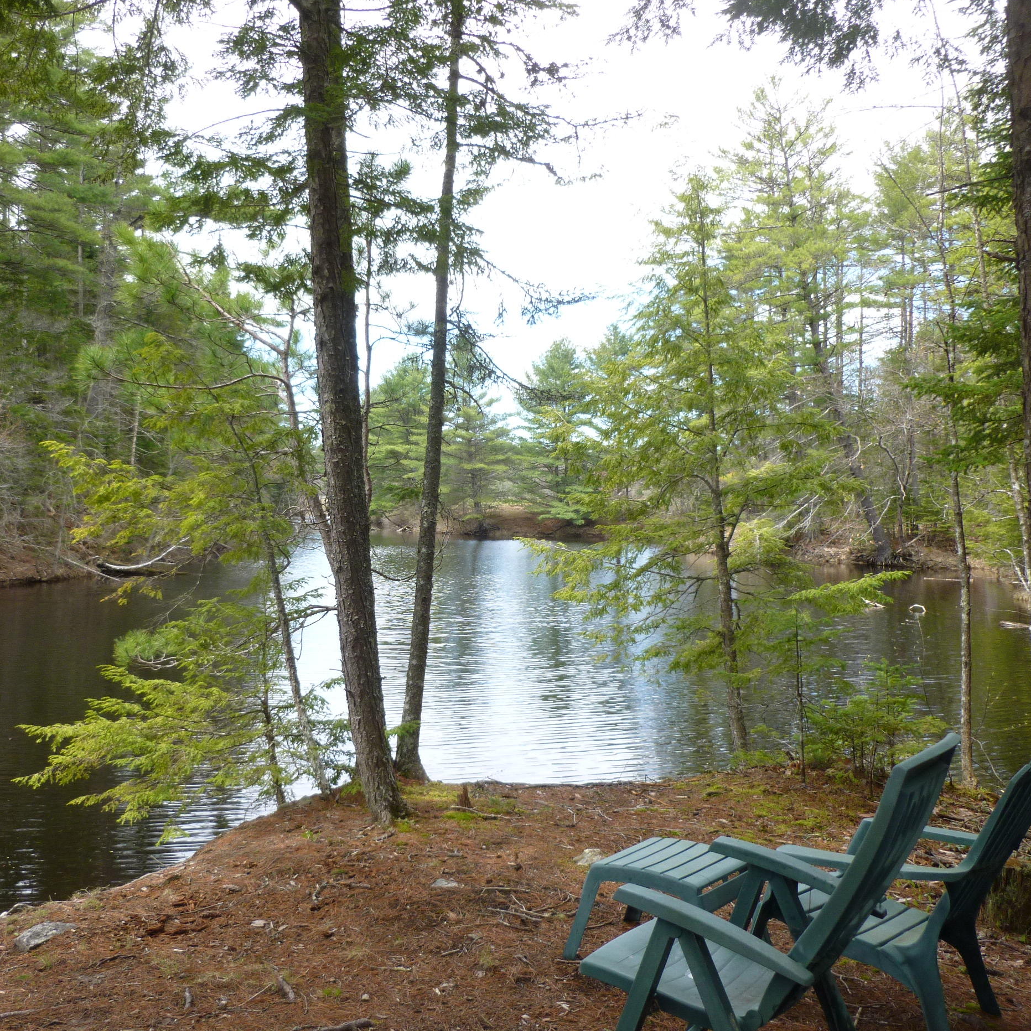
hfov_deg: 48.1
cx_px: 407
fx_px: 1146
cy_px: 528
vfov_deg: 48.4
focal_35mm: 34
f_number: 3.3
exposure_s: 1/250
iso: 100
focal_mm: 5
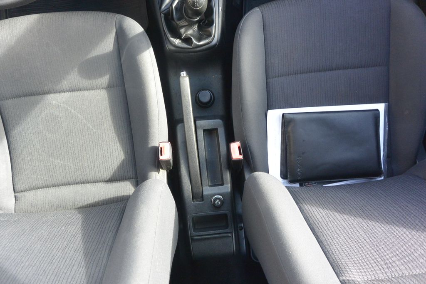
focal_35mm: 27
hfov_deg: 67.4
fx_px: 320
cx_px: 213
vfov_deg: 47.9
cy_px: 142
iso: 360
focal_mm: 10
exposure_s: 1/125
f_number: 3.5
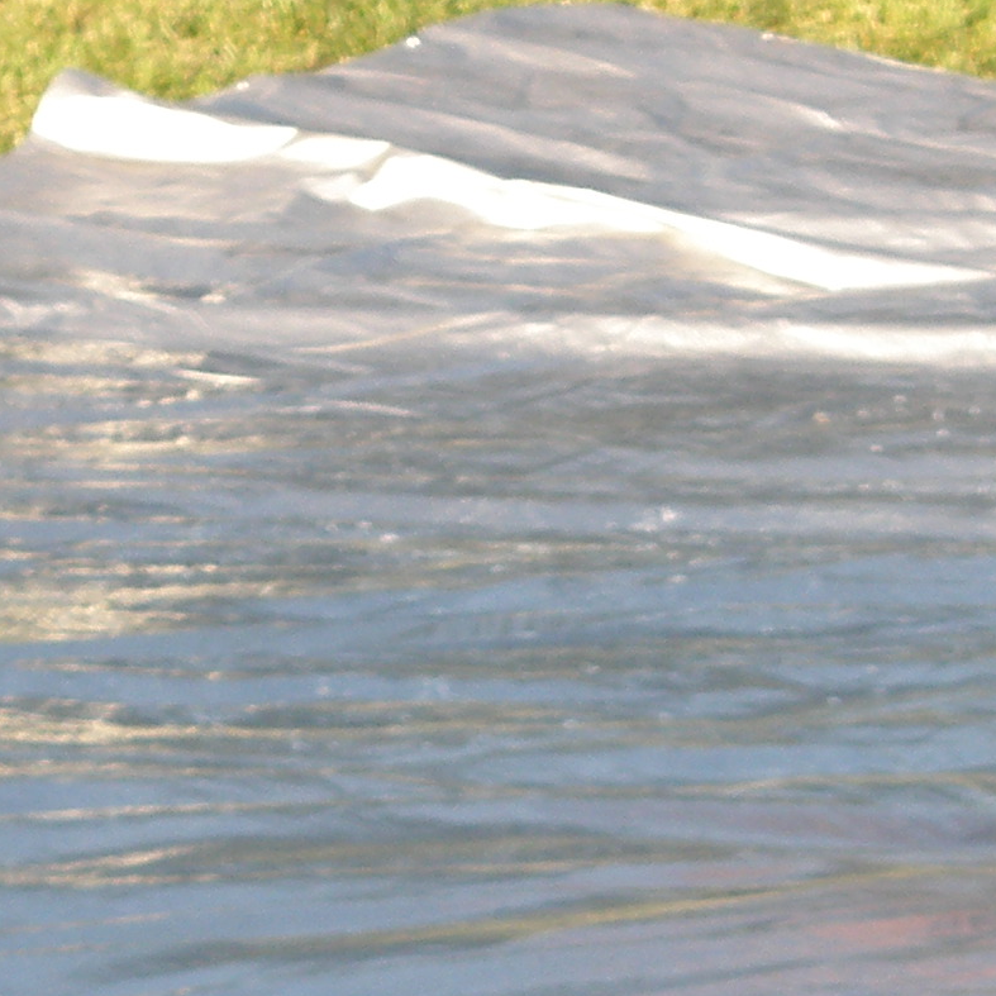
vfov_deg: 8.0
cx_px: 1101
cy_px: 1657
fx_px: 6934
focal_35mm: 213
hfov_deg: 8.2
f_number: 3.5
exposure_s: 1/125
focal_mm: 9.31
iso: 64
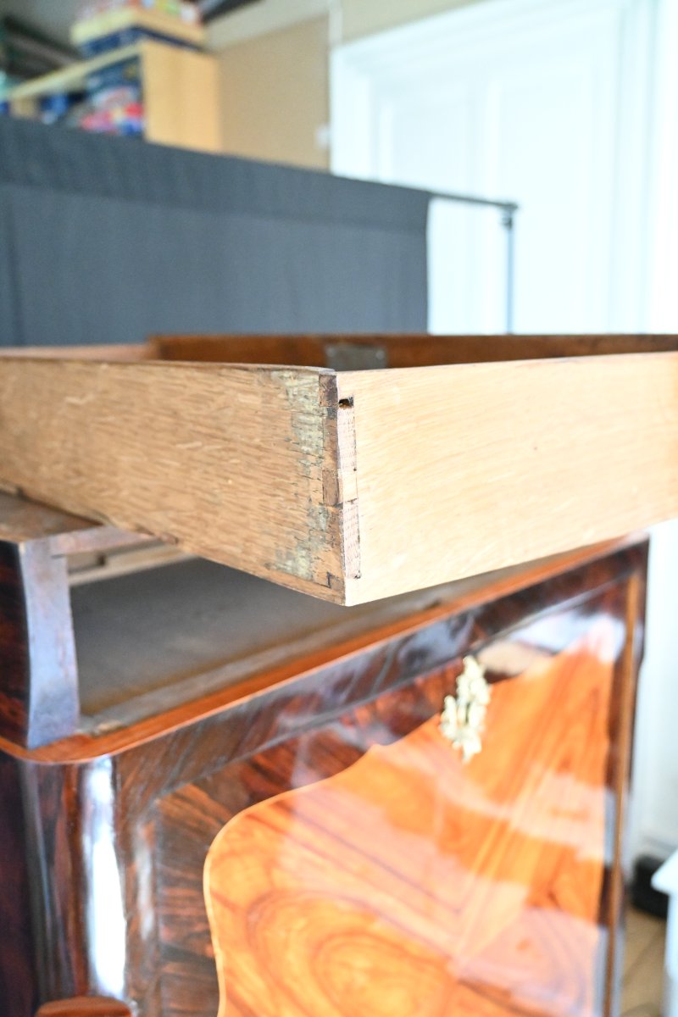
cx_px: 339
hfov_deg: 41.7
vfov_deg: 59.5
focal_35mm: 32
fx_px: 890
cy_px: 508
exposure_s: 1/125
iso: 5600
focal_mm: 21
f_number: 4
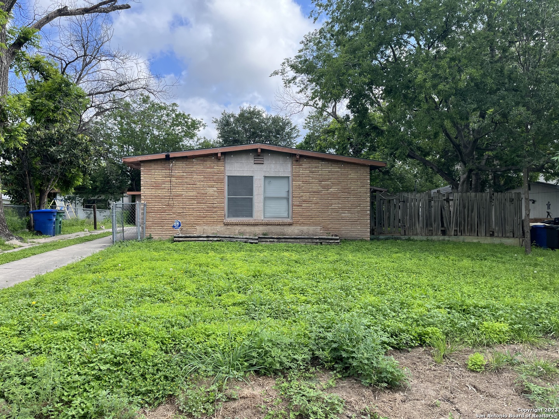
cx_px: 280
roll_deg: +0.6
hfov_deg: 67.3
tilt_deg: +0.7
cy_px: 210
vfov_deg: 53.1
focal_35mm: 26
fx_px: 420
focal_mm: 5.1
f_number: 1.6
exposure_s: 1/1477
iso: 50
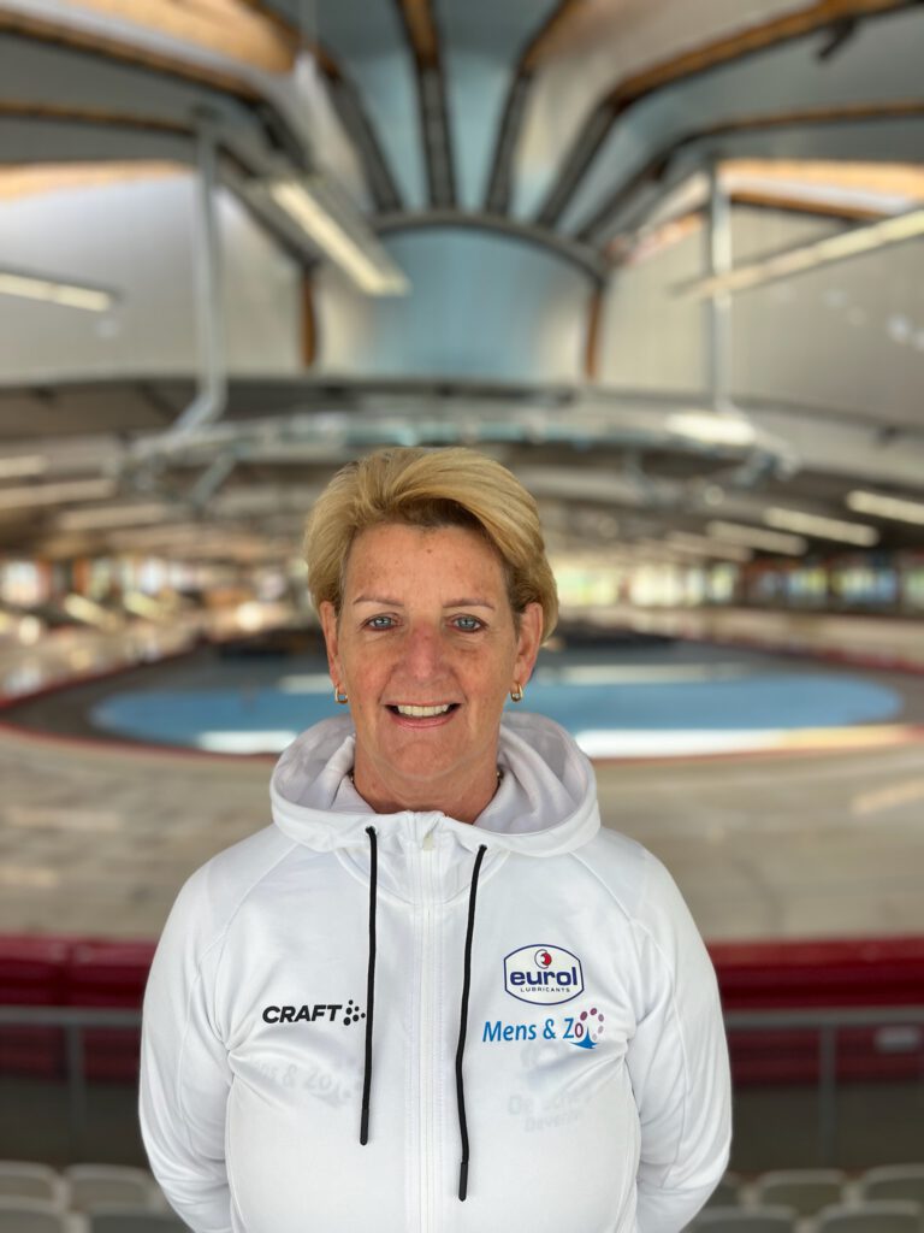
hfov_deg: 53.1
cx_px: 462
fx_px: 925
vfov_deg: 67.3
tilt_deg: -1.6
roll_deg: +1.2
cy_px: 616
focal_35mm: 26
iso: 50
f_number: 1.5
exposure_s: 1/121
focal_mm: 5.7
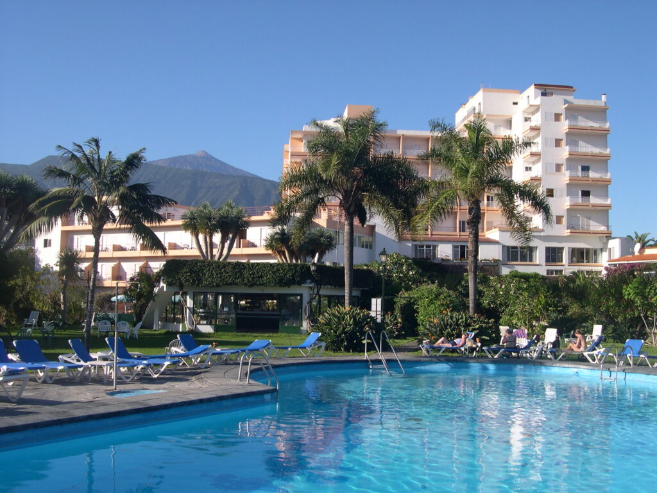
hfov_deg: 49.0
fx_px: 721
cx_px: 328
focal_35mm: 38
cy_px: 246
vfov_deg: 37.7
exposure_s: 1/150
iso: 100
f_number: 7.6
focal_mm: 8
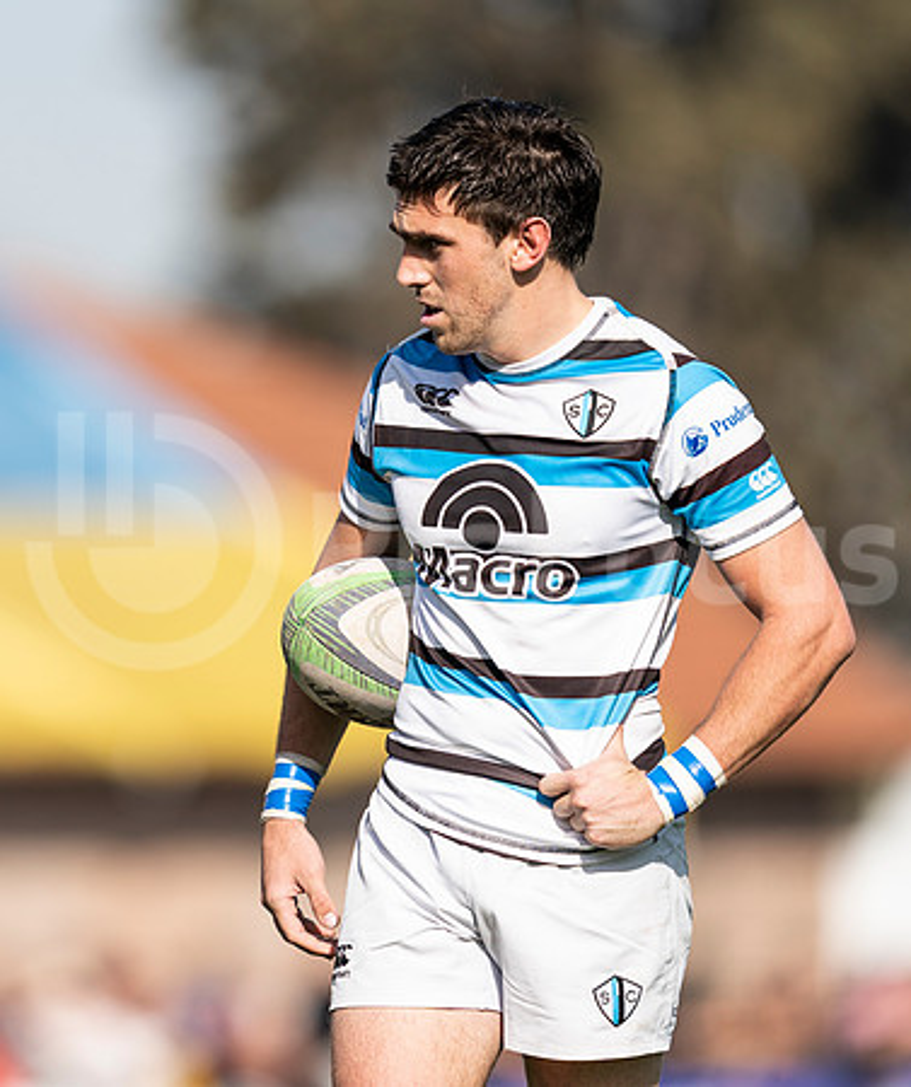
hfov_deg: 2.6
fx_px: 20334
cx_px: 231
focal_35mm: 620
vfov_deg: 3.1
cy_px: 477
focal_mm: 400
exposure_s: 1/1250
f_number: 2.8
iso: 100
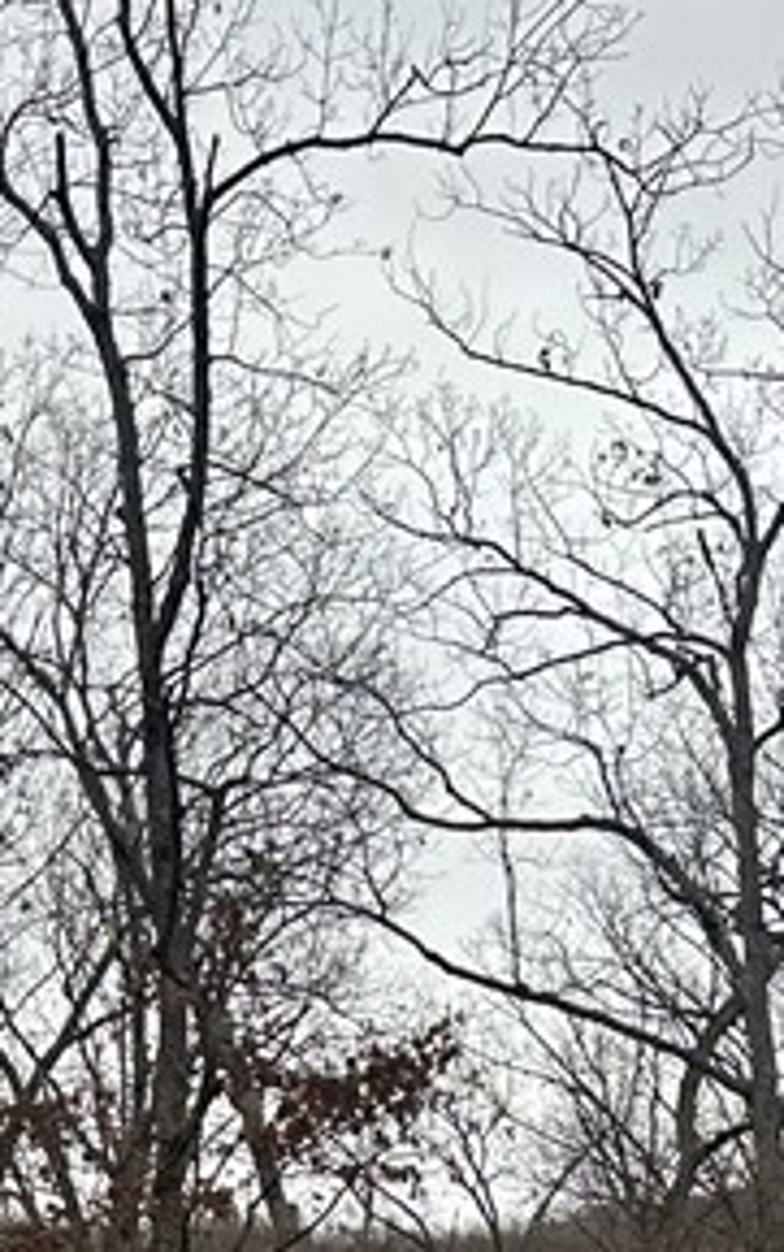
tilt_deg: -2.7
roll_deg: +1.0
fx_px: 3072
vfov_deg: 21.2
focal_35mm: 90
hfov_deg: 14.3
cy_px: 1547
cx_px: -39
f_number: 1.78
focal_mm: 6.86
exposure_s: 1/535
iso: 80
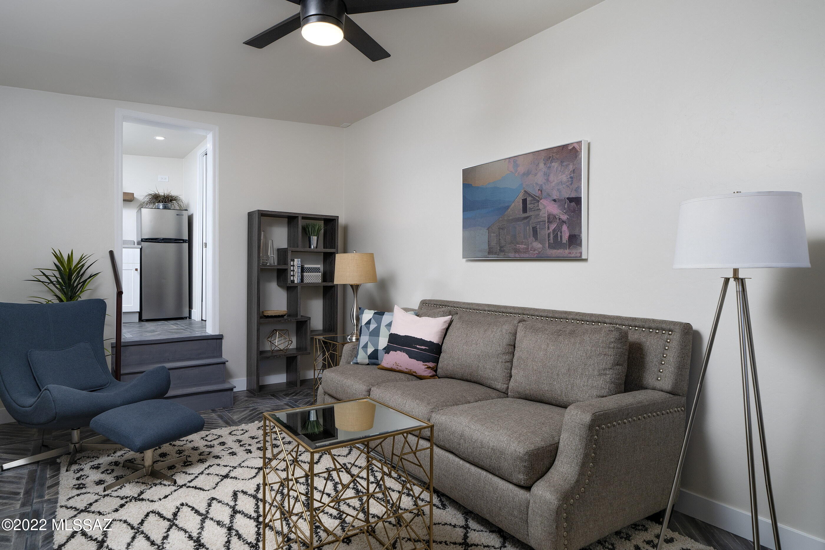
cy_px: 275
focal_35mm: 19
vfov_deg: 64.5
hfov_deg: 86.9
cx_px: 412
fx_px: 435
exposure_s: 1/125
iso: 200
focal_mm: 19
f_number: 7.1
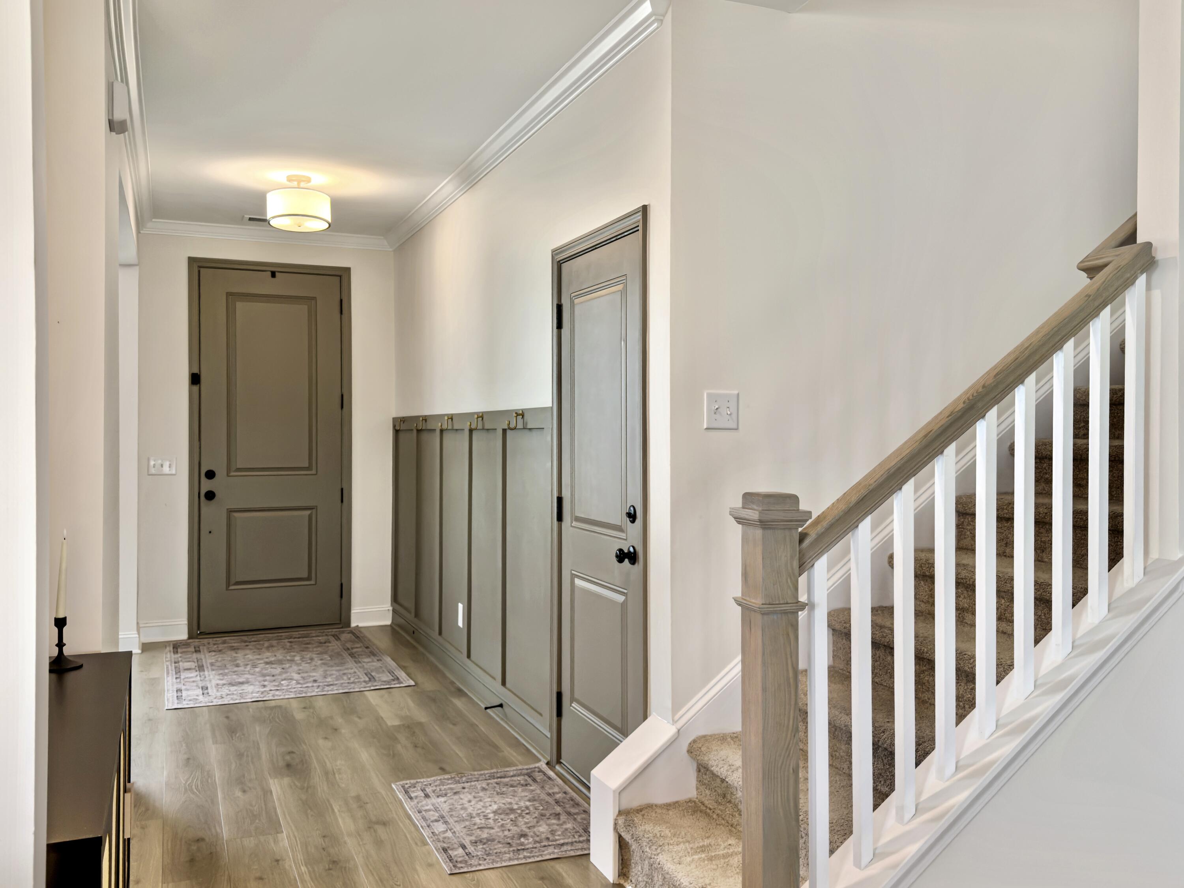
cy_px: 444
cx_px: 592
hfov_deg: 56.8
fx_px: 1094
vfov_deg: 44.1
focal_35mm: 32
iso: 160
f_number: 1.8
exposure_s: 1/120
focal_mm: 6.76
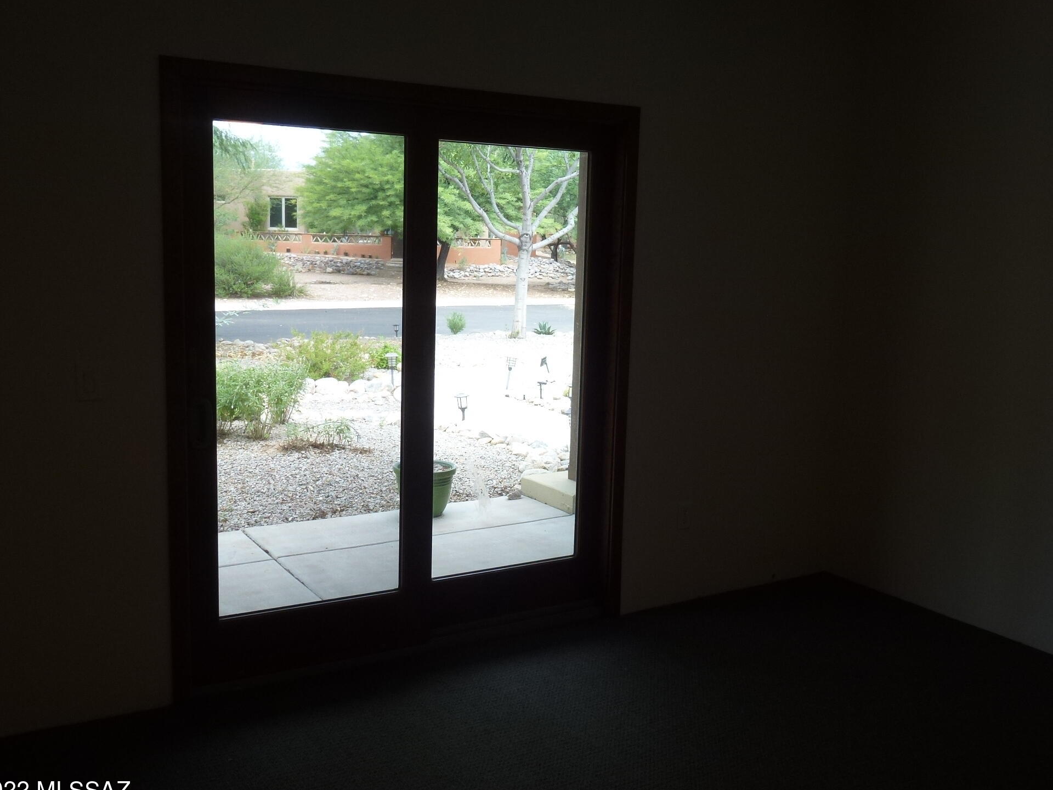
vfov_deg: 44.2
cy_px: 407
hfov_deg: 56.8
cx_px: 518
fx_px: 973
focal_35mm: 32
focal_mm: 5.4
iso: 125
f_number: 3.5
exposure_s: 1/60
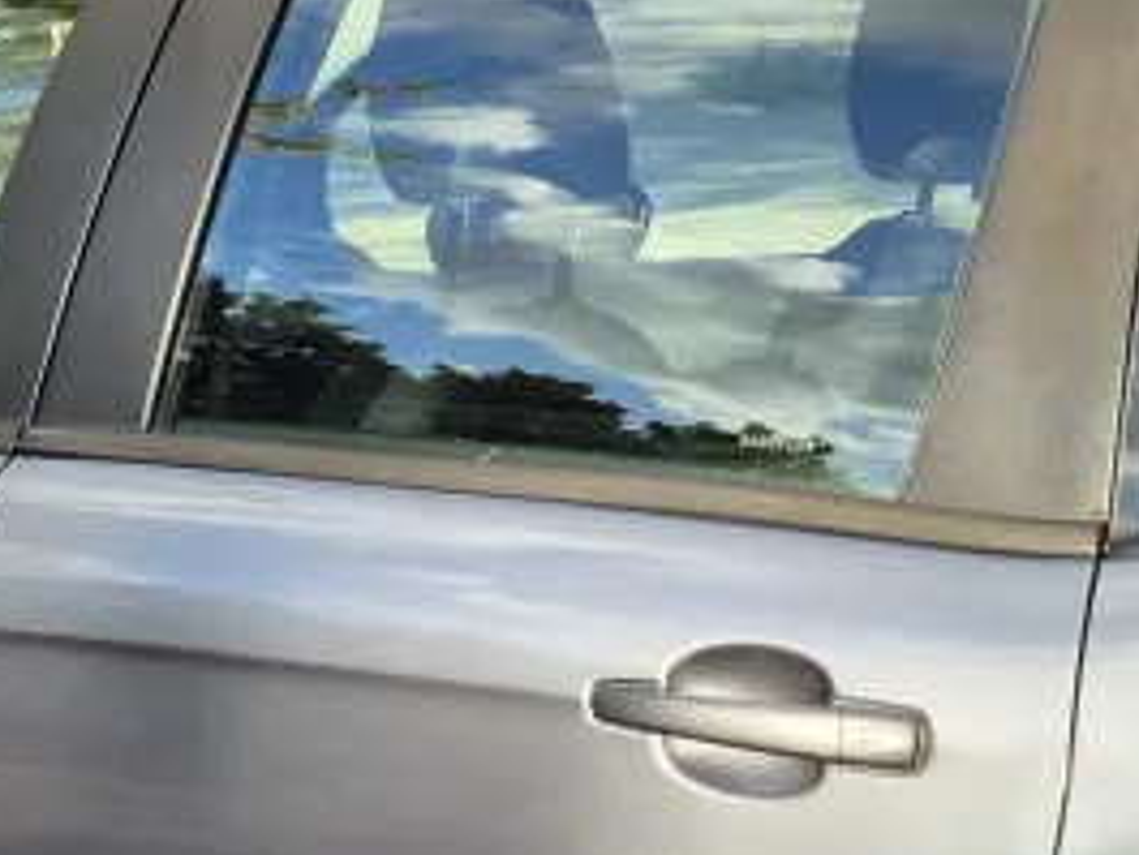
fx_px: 3654
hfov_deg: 17.7
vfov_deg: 13.1
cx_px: 456
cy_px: 950
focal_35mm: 111
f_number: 1.8
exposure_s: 1/1512
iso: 80
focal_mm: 5.4
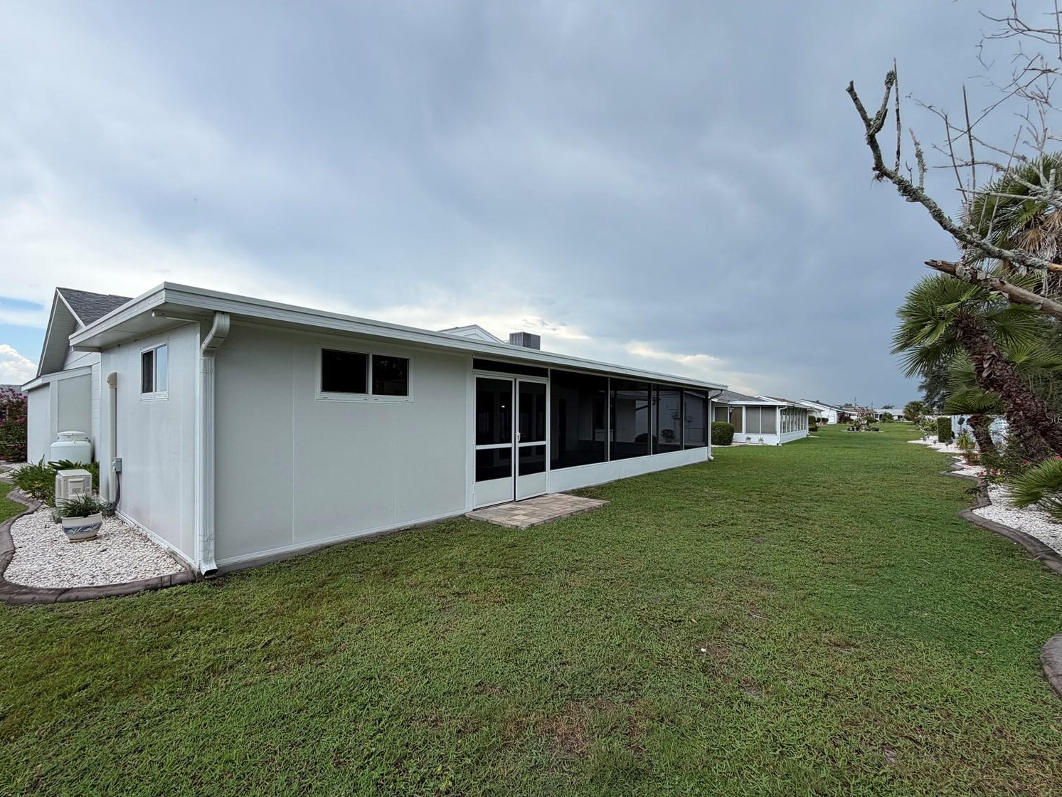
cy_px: 418
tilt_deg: +0.2
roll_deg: +0.1
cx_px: 543
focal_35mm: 15
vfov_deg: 81.7
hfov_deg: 98.1
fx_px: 460
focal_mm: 2.22
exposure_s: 1/658
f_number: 2.2
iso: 40
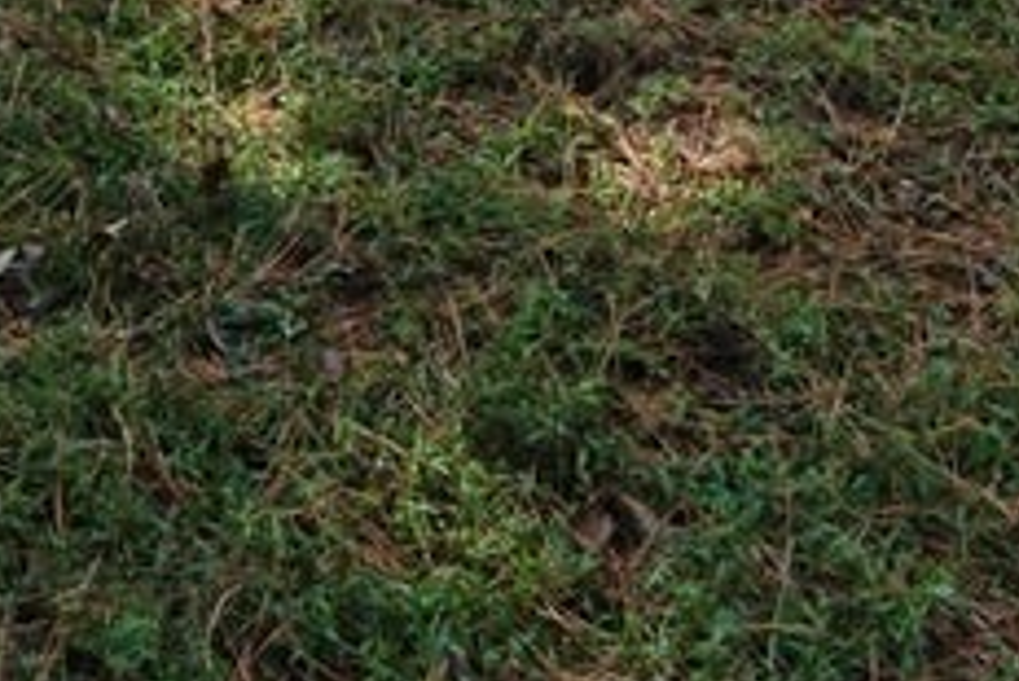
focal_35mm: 106
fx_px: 3002
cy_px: -1454
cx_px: -365
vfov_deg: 9.6
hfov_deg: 17.8
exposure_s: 1/160
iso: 200
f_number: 9
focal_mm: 16
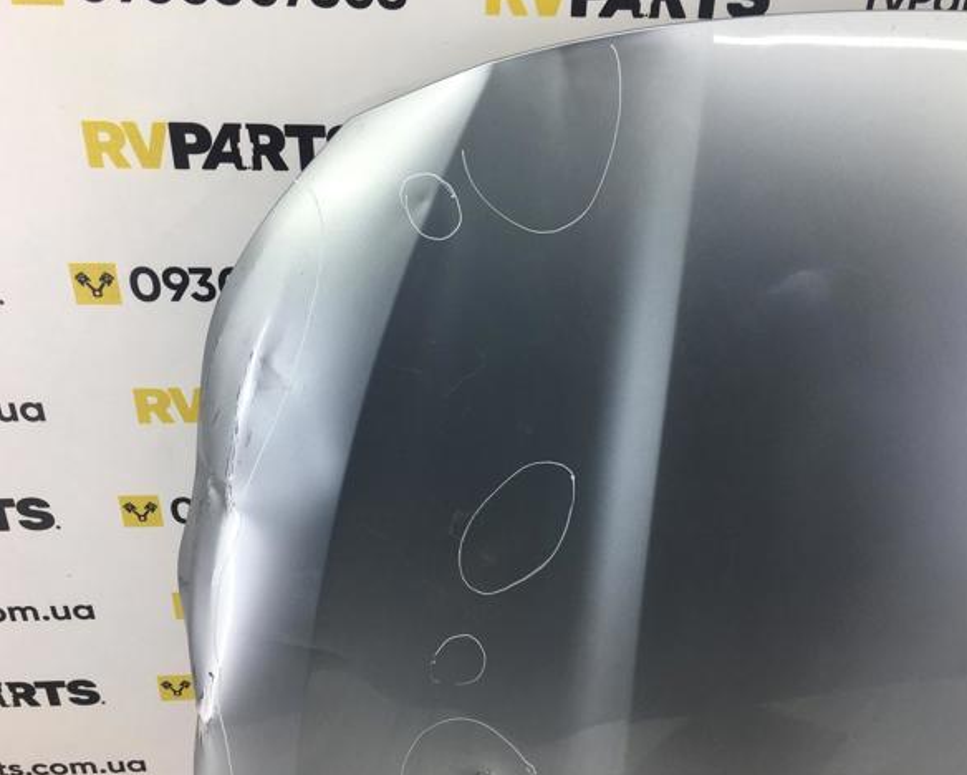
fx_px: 888
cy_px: 394
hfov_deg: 57.1
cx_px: 502
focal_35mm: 31
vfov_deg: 47.2
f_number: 2.2
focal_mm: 4.15
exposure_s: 1/50
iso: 25
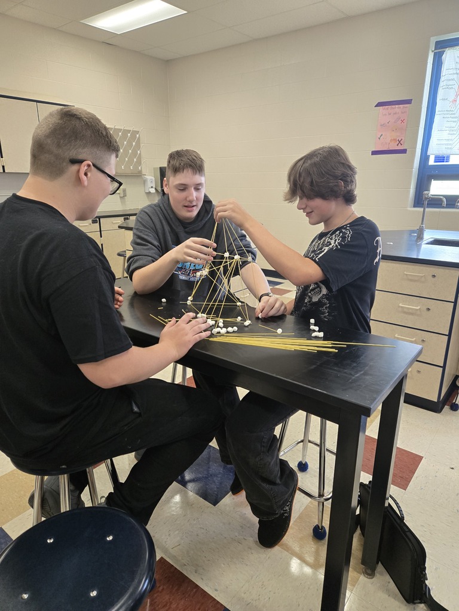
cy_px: 306
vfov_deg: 73.9
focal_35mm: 23
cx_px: 230
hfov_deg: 58.9
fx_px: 407
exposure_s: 1/120
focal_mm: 5.4
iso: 400
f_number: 1.8
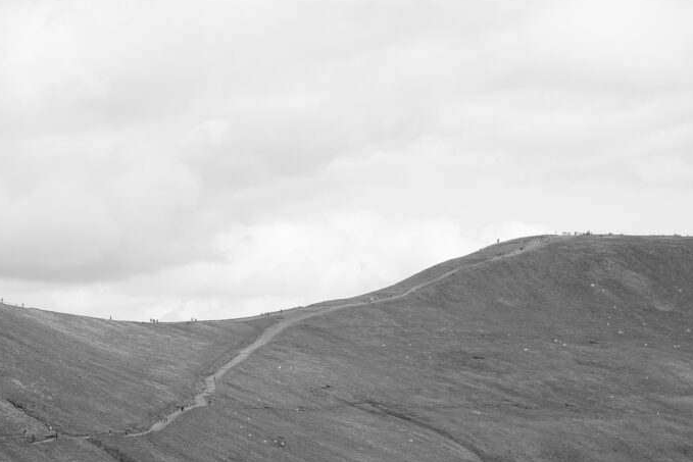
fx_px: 2541
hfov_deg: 15.3
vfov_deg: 10.4
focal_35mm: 132
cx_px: 28
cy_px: 325
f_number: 5.6
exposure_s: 1/640
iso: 160
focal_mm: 35
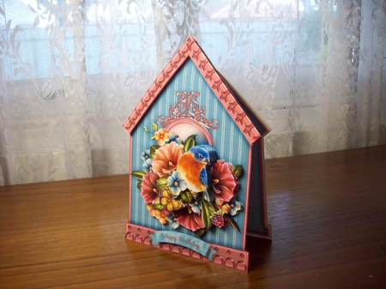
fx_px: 412
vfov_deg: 38.6
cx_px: 193
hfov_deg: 50.2
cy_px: 144
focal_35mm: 37
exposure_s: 1/46.8
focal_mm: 6.2
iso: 160
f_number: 2.8
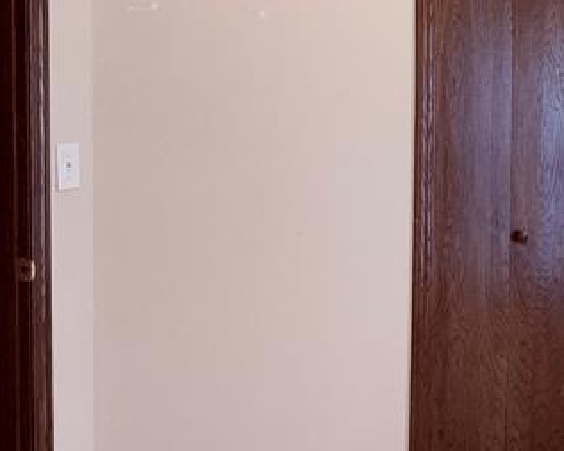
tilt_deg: -4.6
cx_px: 721
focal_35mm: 76
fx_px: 1269
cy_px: 169
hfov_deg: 22.6
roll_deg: -1.2
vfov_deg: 20.1
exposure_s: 1/120
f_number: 1.78
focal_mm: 6.76
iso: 250
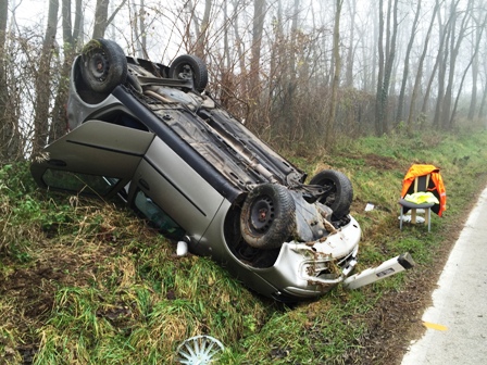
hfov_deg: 61.7
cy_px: 182
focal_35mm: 29
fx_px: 408
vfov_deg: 48.2
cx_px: 244
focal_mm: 4.15
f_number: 2.2
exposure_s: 1/120
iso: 32
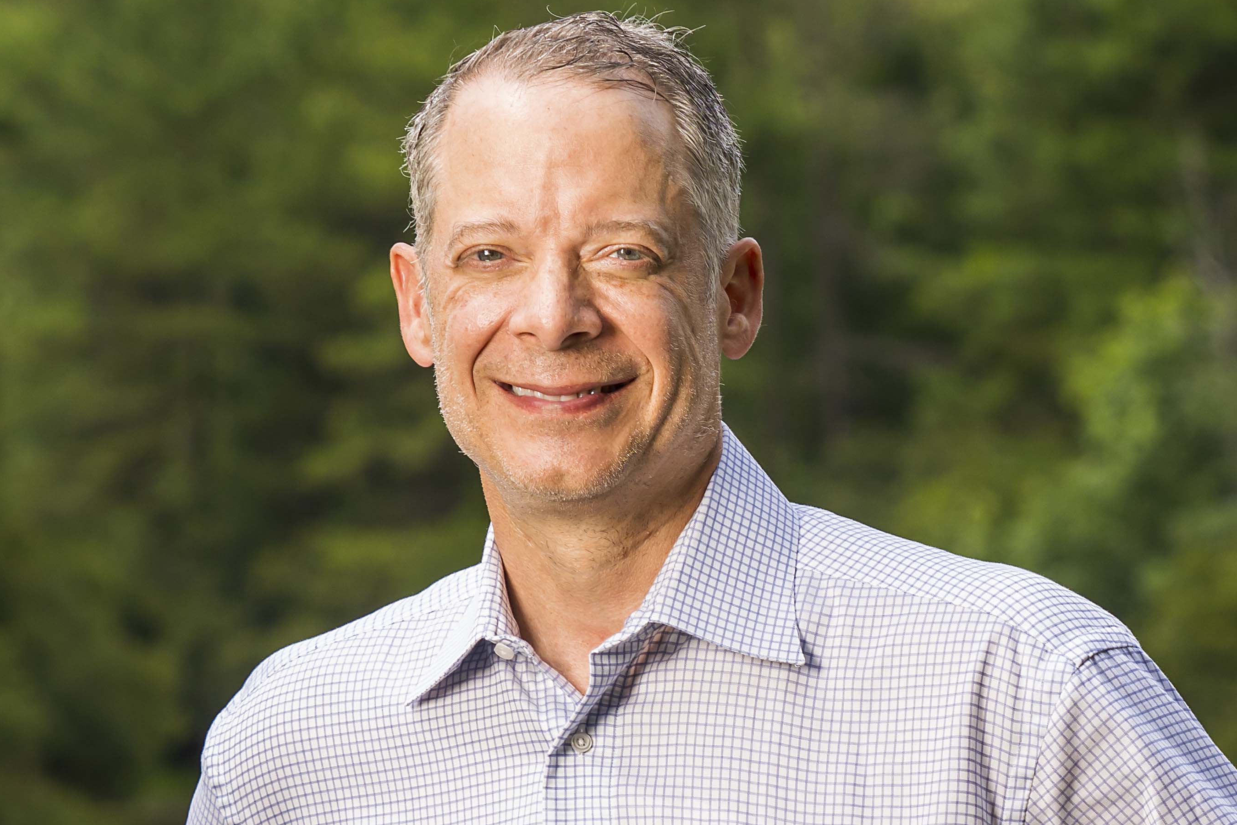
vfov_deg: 4.5
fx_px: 10377
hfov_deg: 6.8
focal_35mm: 302
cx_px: 1566
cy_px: 665
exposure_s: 1/500
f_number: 5
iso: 160
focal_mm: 87
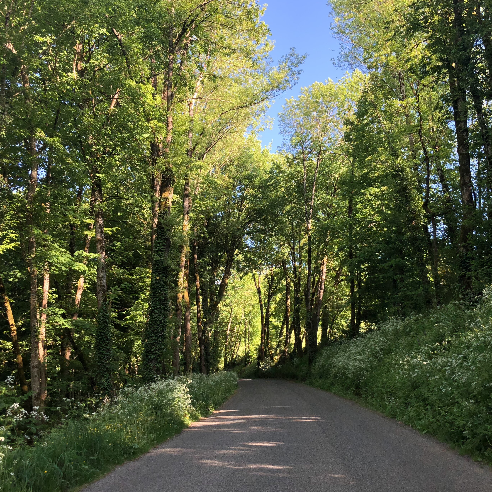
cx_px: 259
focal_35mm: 36
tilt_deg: +13.2
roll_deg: +3.8
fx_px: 579
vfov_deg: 46.0
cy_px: 248
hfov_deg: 46.0
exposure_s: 1/448
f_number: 1.8
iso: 20
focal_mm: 4
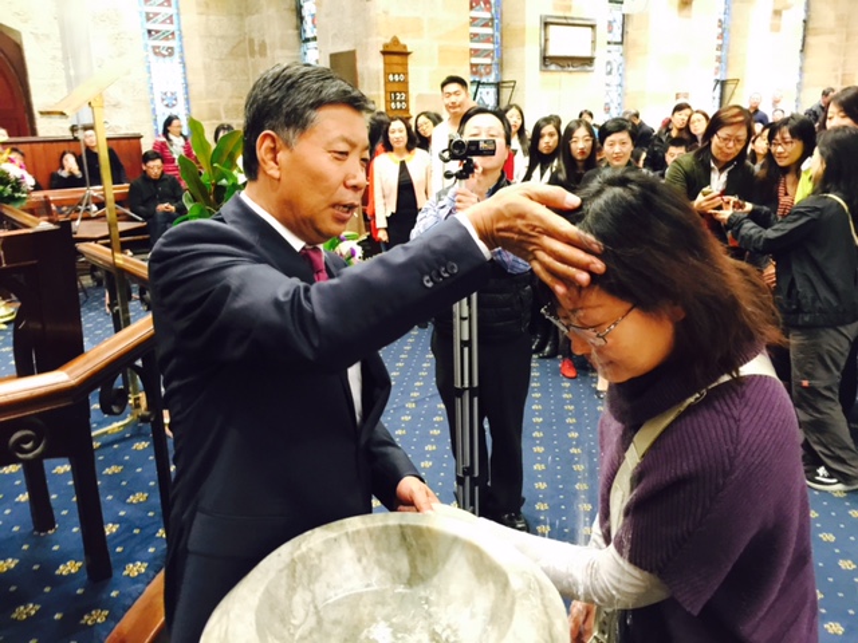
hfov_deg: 61.7
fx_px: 719
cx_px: 429
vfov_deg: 48.2
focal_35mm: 29
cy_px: 322
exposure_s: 1/4
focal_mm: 4.15
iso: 125
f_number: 2.2
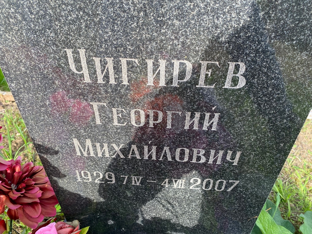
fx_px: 234
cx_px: 156
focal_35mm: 26
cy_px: 117
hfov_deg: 67.3
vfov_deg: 53.1
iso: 32
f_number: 1.8
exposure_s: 1/283
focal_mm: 4.25
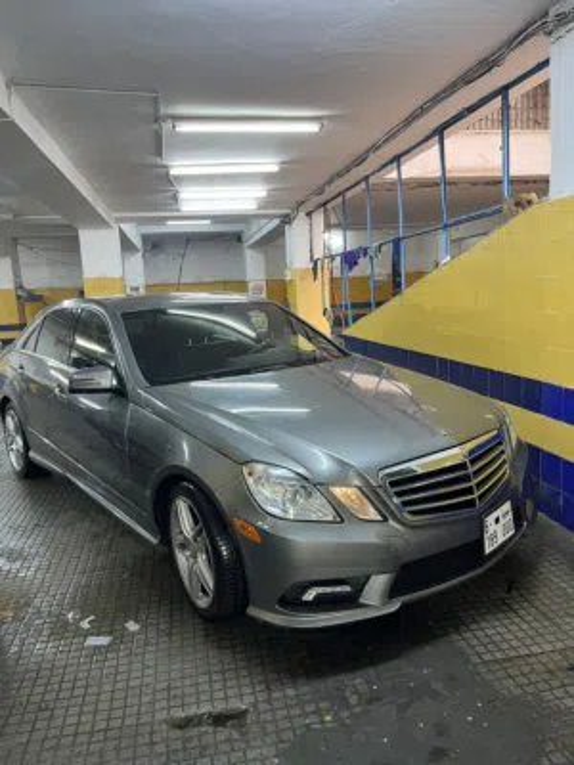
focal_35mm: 26
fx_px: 575
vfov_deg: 67.3
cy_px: 382
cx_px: 287
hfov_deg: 53.1
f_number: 1.6
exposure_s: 1/50
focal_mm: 5.1
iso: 160
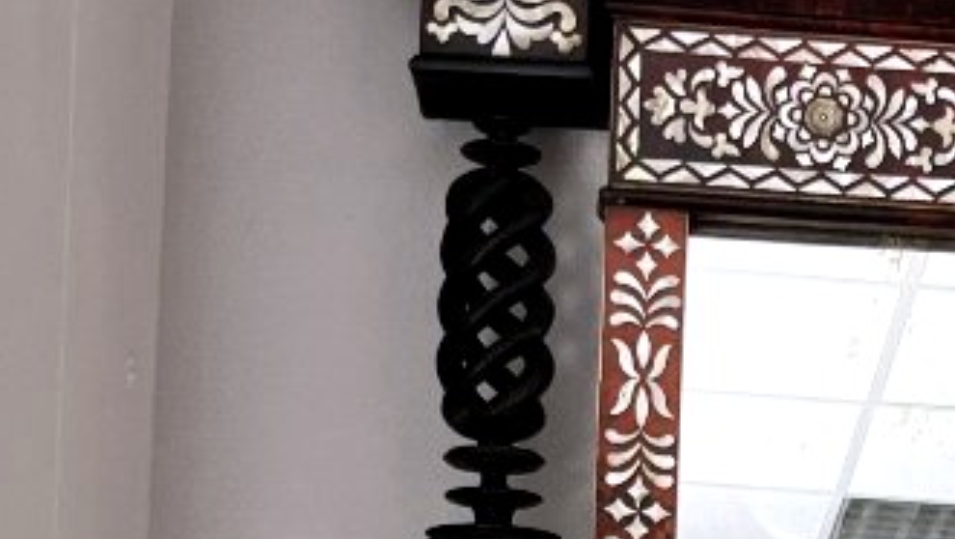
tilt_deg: -4.7
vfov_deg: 11.3
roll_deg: -2.8
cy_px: 832
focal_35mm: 103
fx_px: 2610
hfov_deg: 20.2
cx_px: 917
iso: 125
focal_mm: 5.1
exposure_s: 1/121
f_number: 1.6
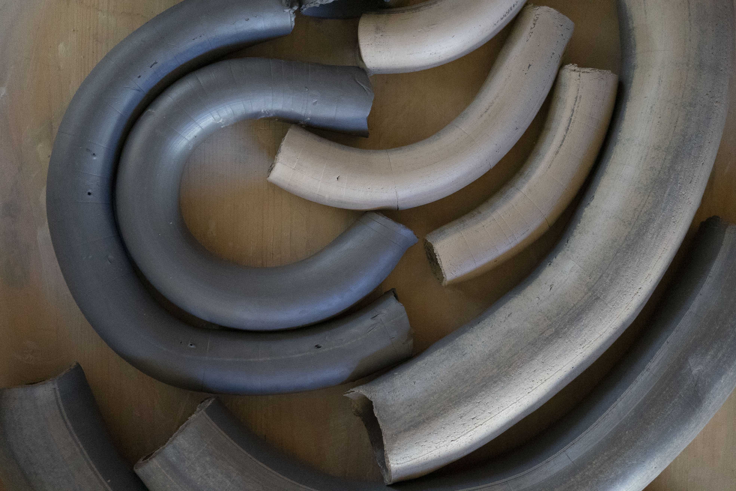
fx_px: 920
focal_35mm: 45
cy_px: 246
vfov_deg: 29.9
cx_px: 368
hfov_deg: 43.6
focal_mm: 30
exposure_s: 1/160
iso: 4000
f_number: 3.5
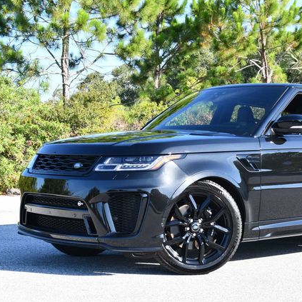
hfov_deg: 23.8
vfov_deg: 24.0
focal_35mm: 72
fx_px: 711
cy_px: 150
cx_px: 220
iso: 220
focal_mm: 28
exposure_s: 1/250
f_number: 5.6
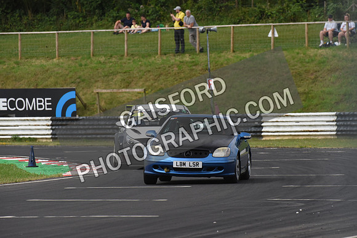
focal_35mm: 400
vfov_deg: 3.4
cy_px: 119
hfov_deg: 5.2
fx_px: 3967
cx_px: 178
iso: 1600
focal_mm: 400
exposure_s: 1/1000
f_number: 8
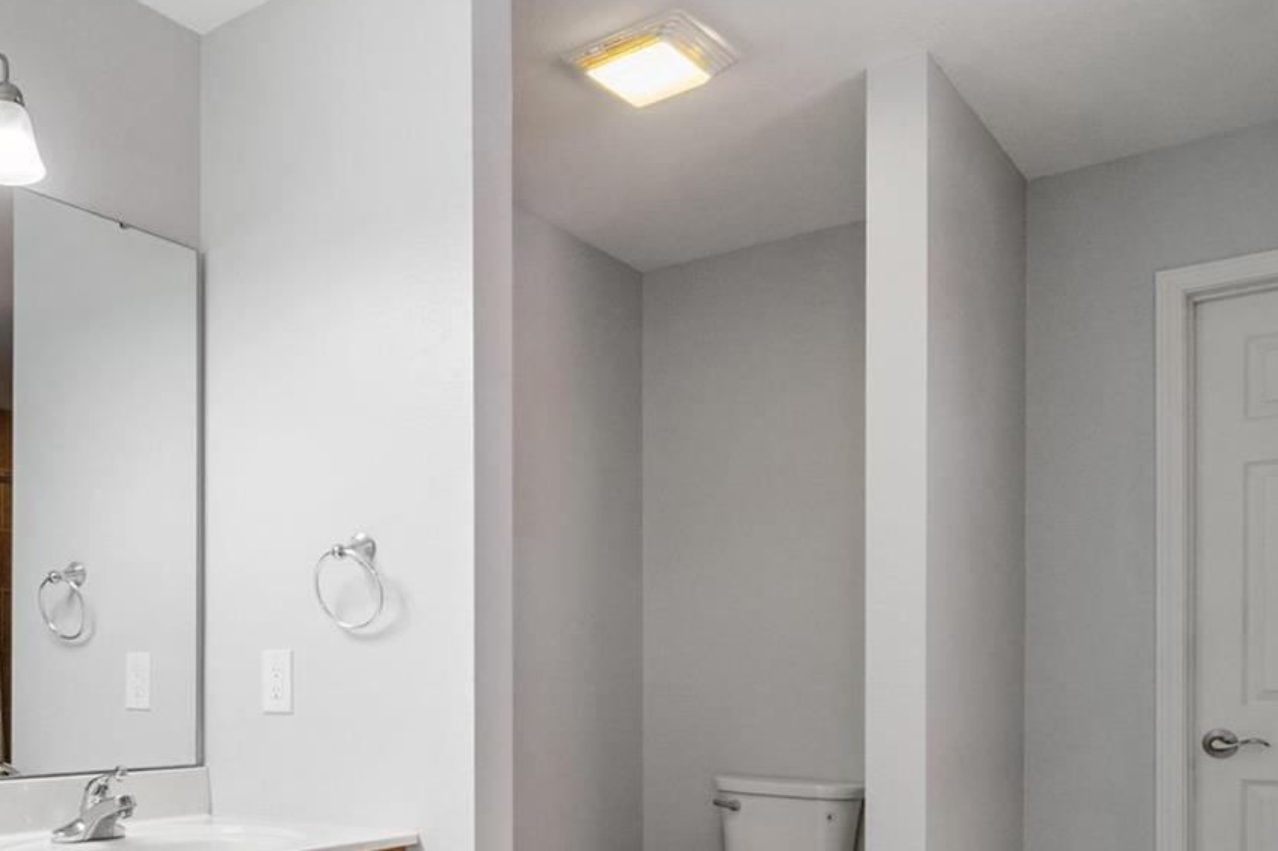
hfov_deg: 52.7
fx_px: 1206
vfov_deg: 37.4
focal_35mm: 34
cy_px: 690
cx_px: 282
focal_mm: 9
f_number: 10
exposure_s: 1/8
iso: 400
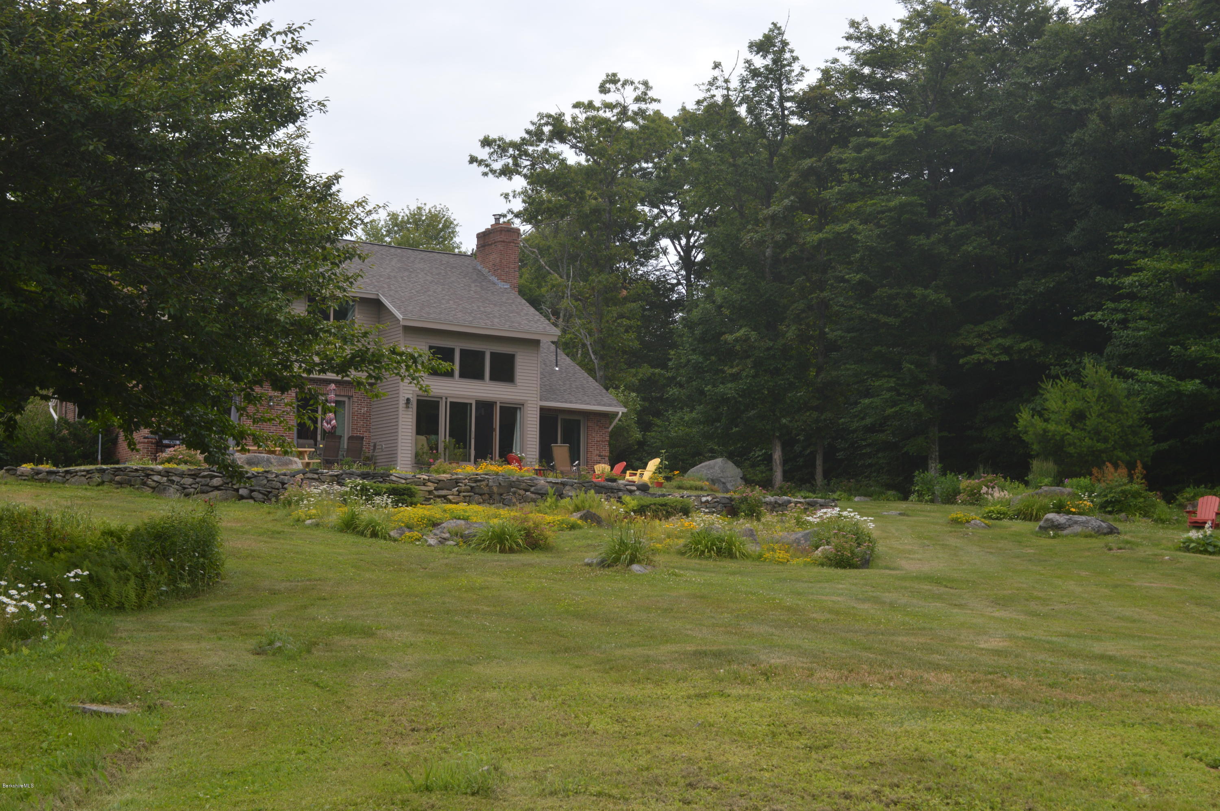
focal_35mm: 48
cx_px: 610
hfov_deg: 41.1
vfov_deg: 28.0
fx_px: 1625
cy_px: 406
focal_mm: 32
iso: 100
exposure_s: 1/200
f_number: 7.1
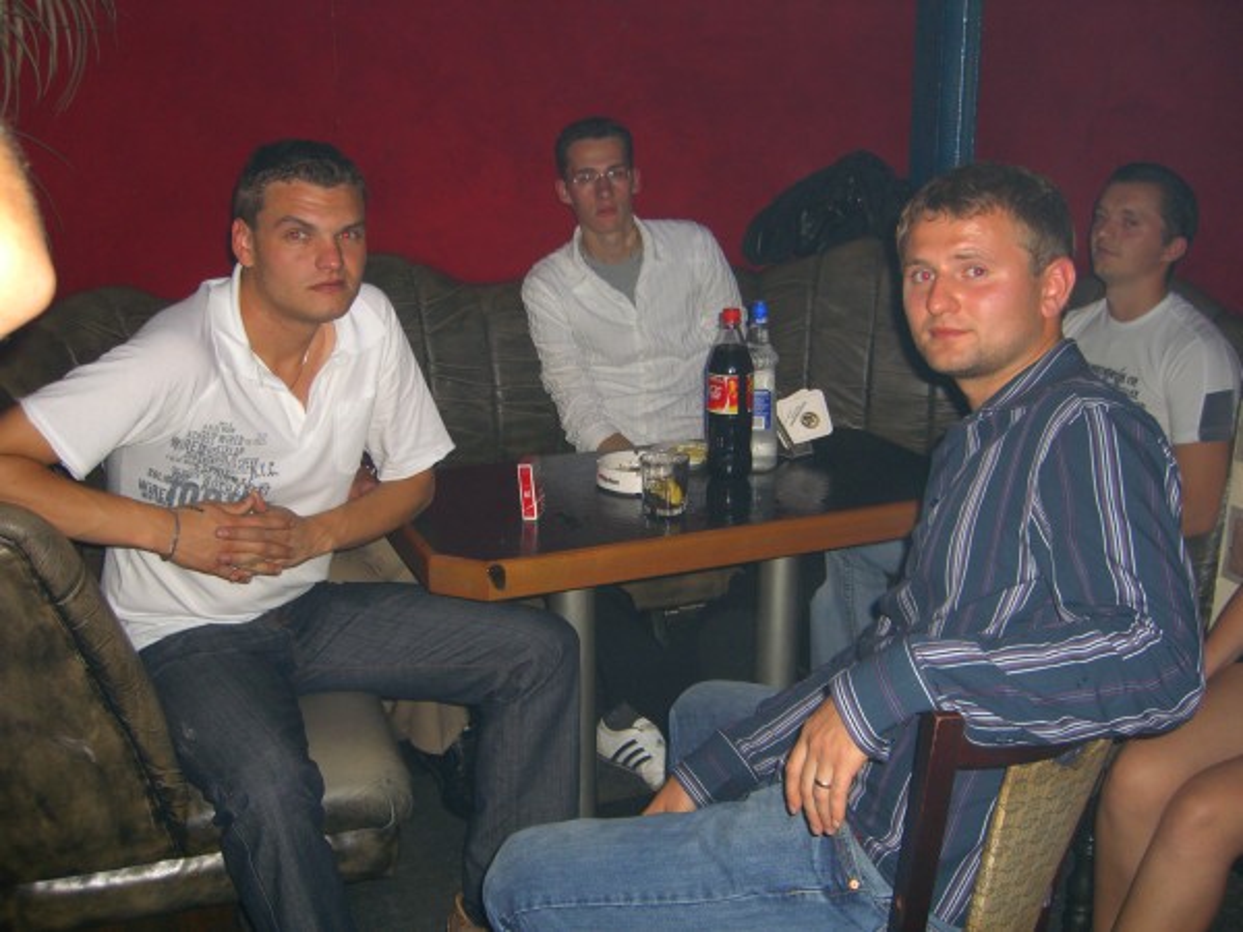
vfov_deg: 37.7
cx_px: 622
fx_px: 1365
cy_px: 466
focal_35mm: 38
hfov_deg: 49.0
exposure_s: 1/60
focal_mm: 7.9
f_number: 2.8
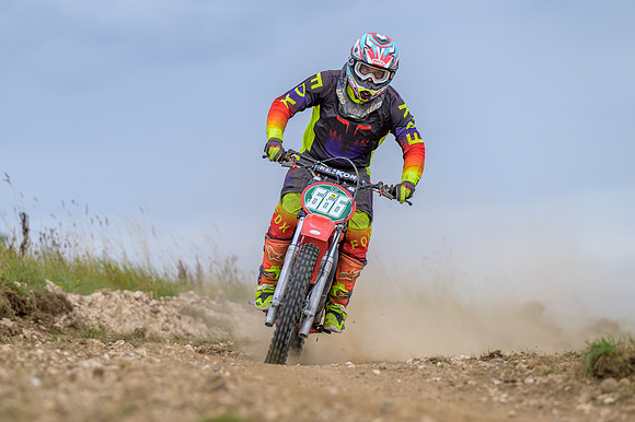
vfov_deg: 4.6
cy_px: 211
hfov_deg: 6.9
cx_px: 318
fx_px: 5288
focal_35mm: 300
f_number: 4
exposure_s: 1/400
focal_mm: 200
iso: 64
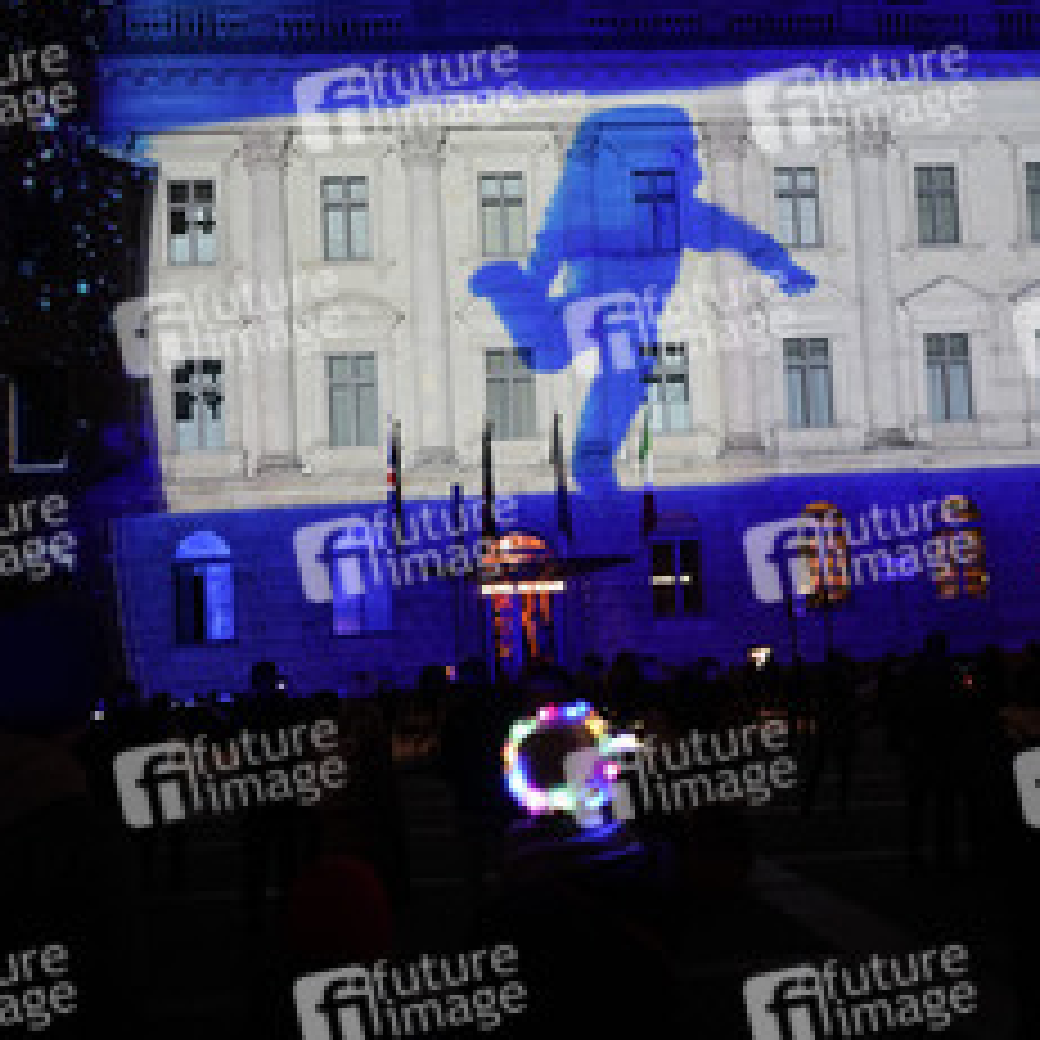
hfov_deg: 29.2
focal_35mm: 58
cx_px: 741
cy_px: 437
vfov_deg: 29.5
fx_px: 1971
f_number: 3.5
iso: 1600
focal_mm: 35
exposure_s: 1/20
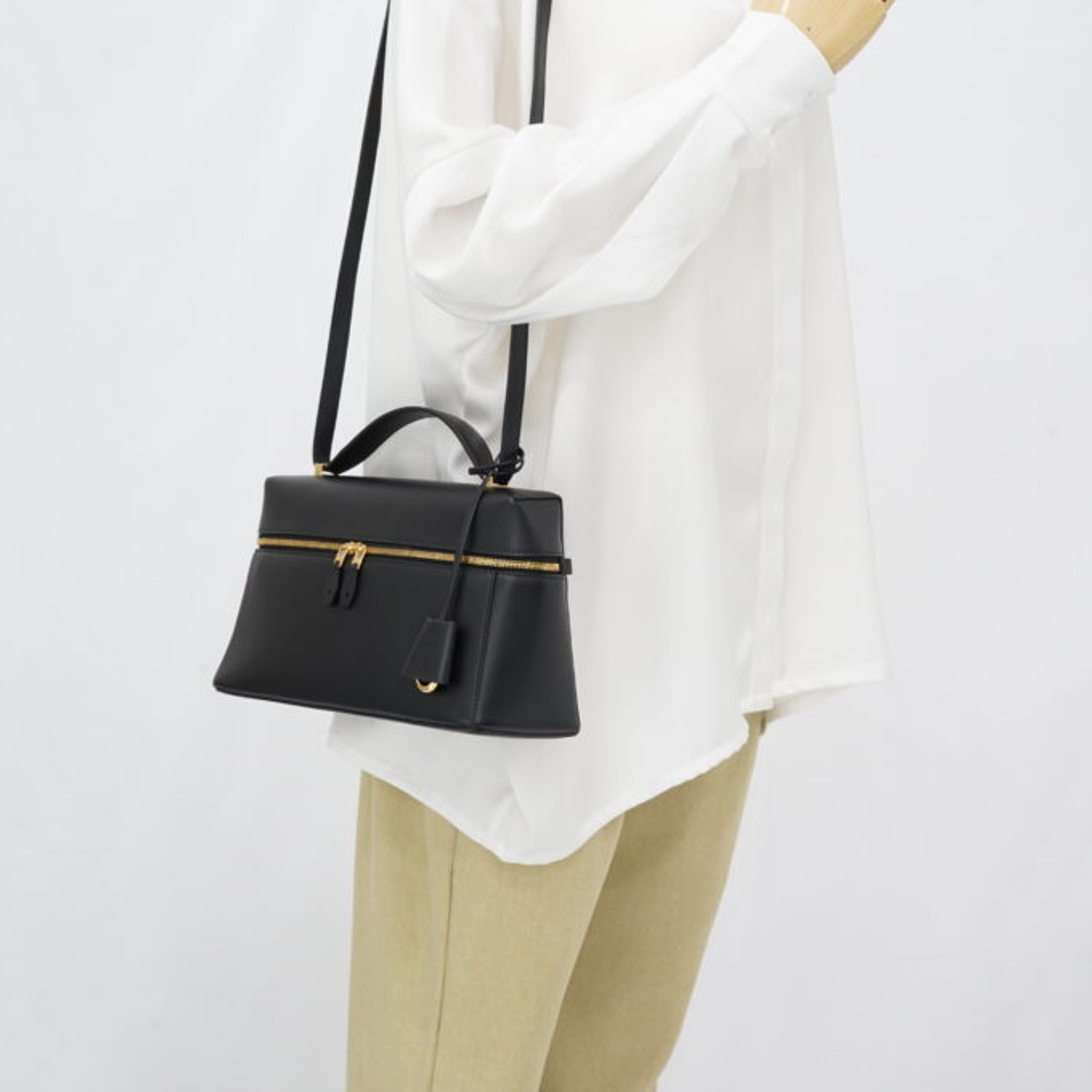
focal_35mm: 64
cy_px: 422
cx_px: 545
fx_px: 2284
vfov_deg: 26.8
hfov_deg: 26.9
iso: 640
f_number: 10
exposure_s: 1/2.5
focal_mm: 50
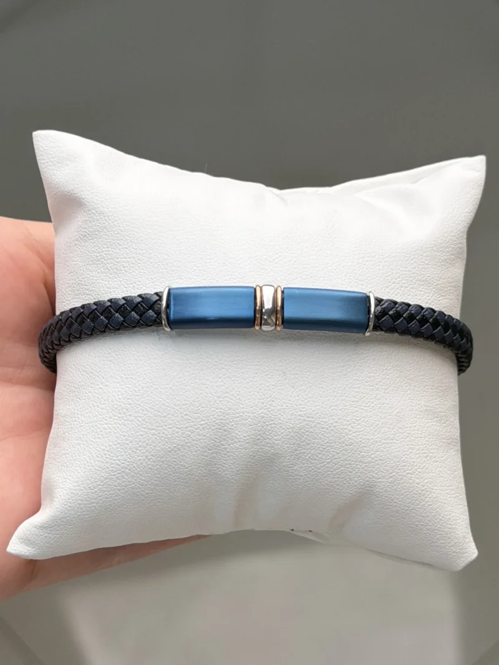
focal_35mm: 48
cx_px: 250
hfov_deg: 30.3
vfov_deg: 39.6
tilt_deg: -73.0
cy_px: 332
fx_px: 922
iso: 64
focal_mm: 6.76
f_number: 1.78
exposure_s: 1/561
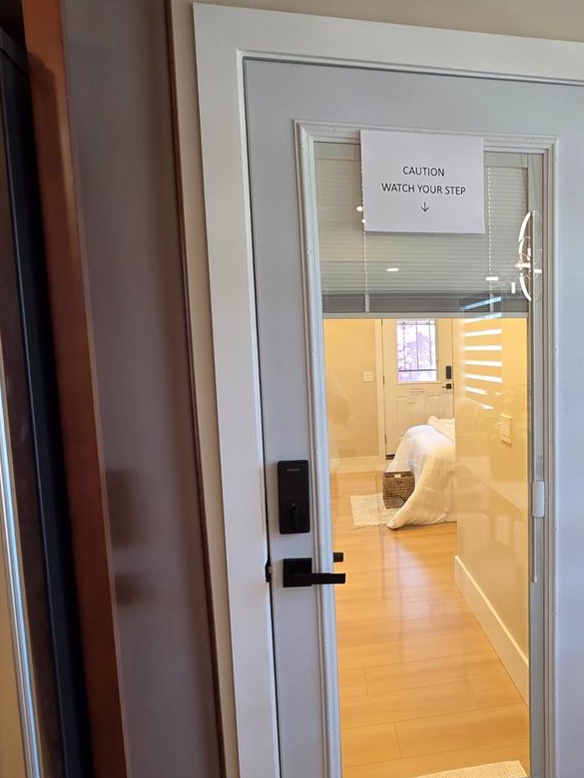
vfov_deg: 69.2
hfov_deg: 52.0
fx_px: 562
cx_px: 452
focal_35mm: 25
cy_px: 427
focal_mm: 2.2
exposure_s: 1/60
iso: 250
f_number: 2.2
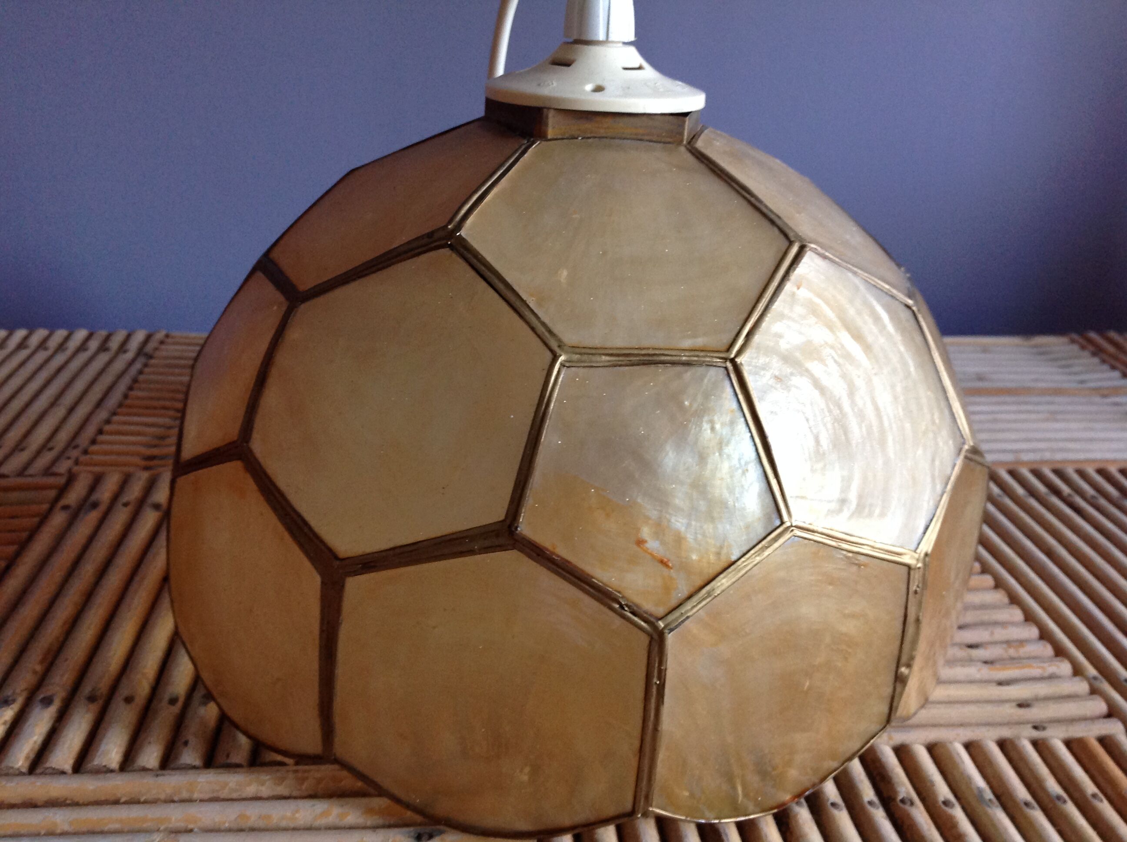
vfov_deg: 40.6
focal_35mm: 35
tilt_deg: -21.1
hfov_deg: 52.7
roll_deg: -2.8
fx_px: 1138
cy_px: 421
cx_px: 564
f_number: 2.4
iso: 160
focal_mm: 4.28
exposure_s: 1/15
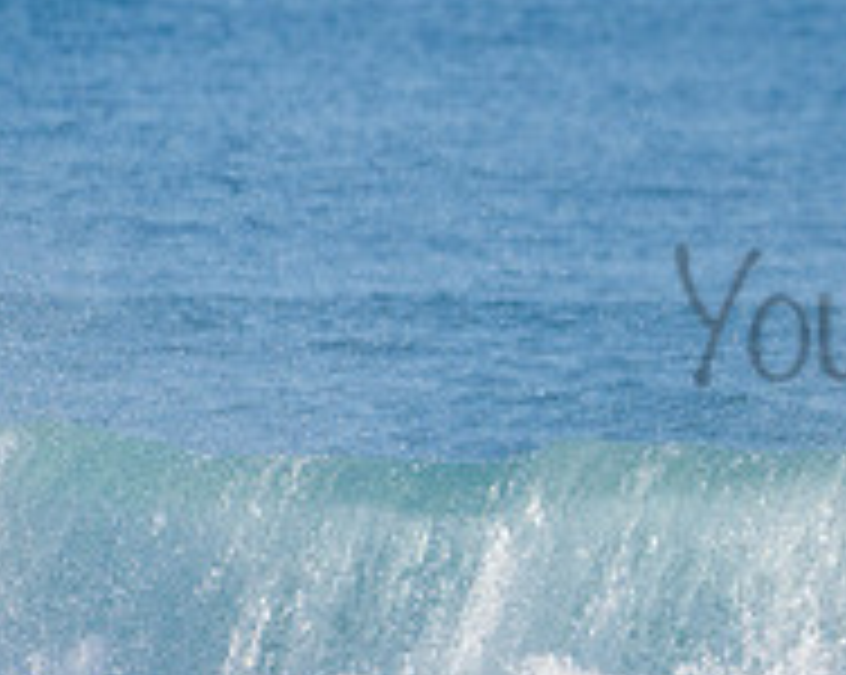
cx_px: 1138
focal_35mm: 1450
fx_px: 36268
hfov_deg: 1.3
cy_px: 277
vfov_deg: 1.1
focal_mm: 500
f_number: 5.6
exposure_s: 1/2000
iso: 220
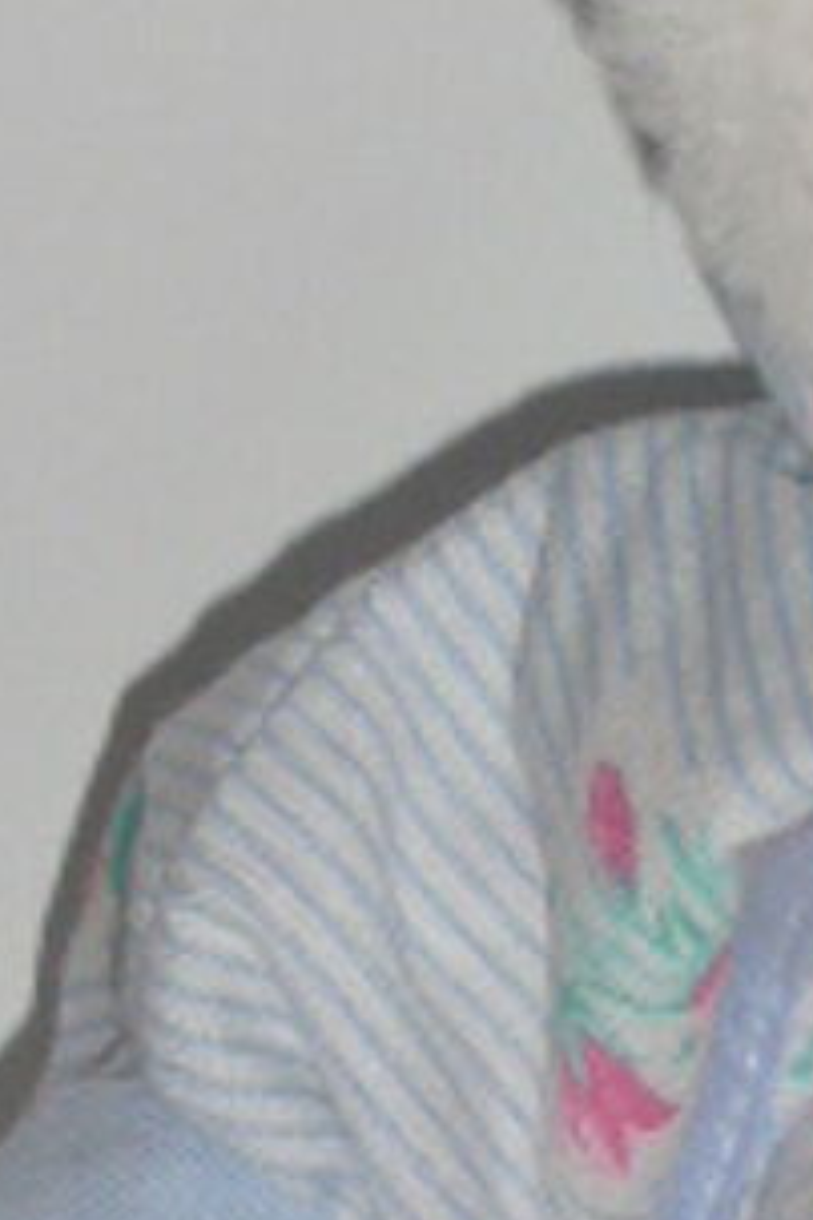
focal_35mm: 224
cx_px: 1469
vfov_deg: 9.2
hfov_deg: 6.0
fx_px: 7587
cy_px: 803
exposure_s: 1/60
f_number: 4.2
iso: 160
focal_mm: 8.5
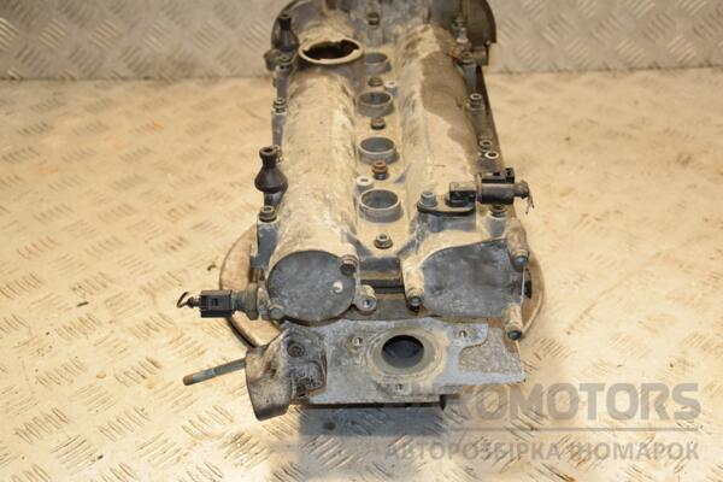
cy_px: 241
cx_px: 362
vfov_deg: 23.8
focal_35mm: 57
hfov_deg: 35.1
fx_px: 1145
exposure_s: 1/200
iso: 800
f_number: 5
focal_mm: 38
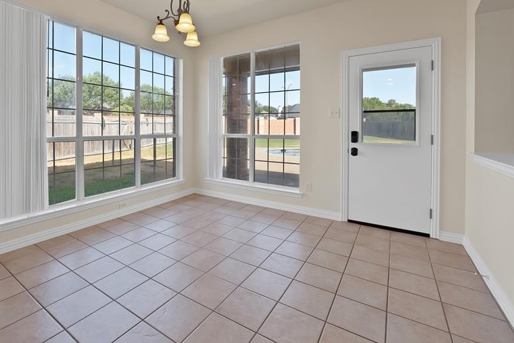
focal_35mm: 16
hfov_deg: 96.3
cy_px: 136
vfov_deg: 73.0
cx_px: 228
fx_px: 229
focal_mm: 12
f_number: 9
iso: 640
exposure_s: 1/30
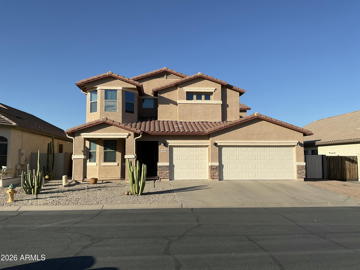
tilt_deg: +4.3
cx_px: 180
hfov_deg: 61.7
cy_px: 135
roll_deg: -0.6
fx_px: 302
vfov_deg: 48.2
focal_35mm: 29
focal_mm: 3
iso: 16
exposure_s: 1/2227
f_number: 1.8
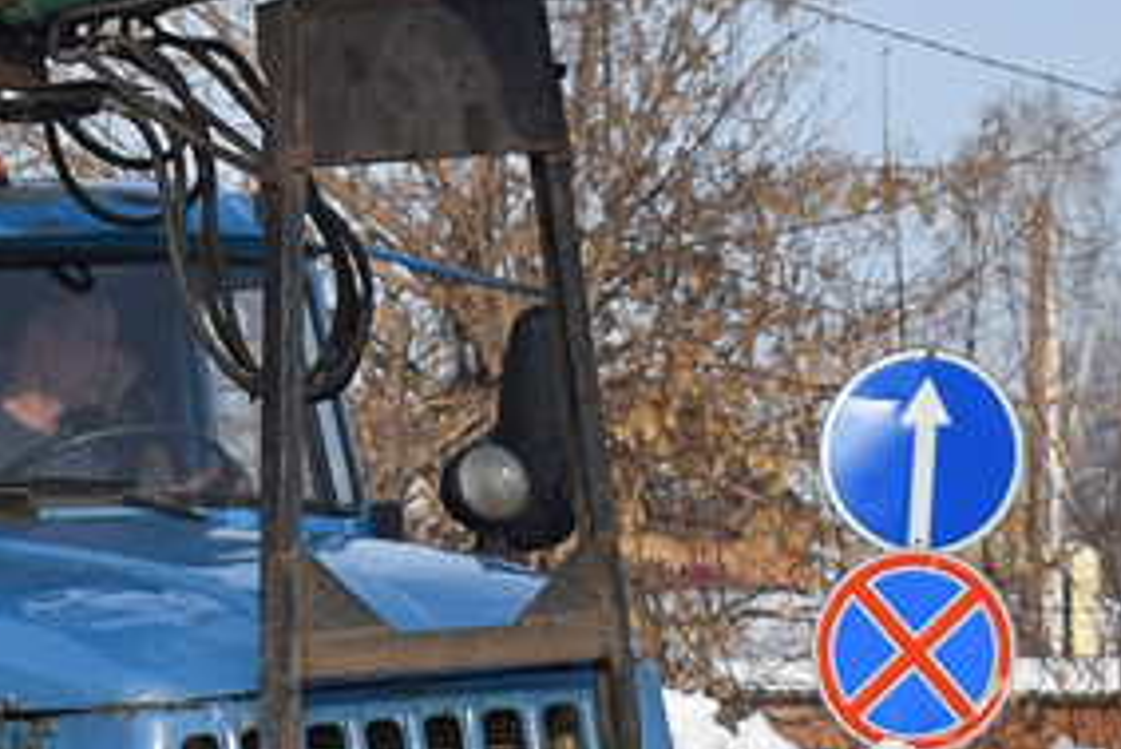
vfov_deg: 5.2
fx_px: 8318
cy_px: 404
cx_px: -353
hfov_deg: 7.6
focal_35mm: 267
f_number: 5
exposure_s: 1/1000
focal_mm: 42
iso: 100
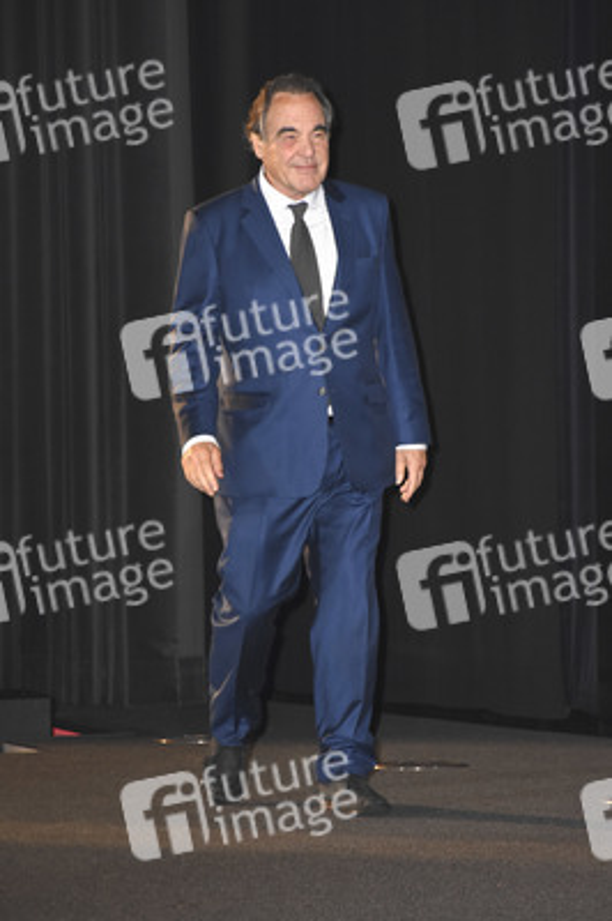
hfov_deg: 6.5
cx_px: 306
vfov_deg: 9.8
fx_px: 5364
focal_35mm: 210
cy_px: 460
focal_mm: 140
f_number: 5.6
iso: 2000
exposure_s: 1/200
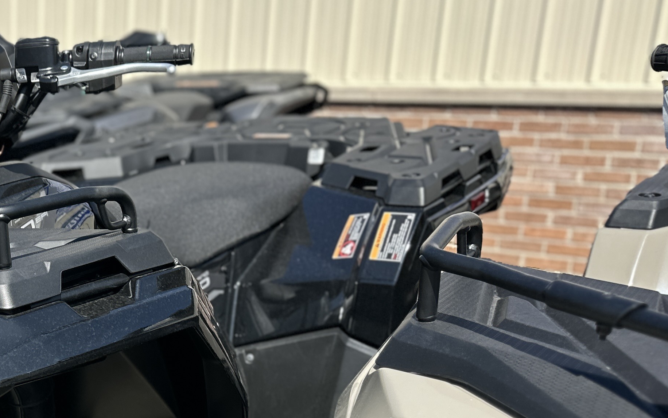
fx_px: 1019
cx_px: -32
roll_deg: -0.8
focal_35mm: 56
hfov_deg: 32.7
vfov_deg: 22.4
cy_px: 396
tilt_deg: -17.6
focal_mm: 6.86
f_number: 1.78
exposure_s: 1/2660
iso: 80
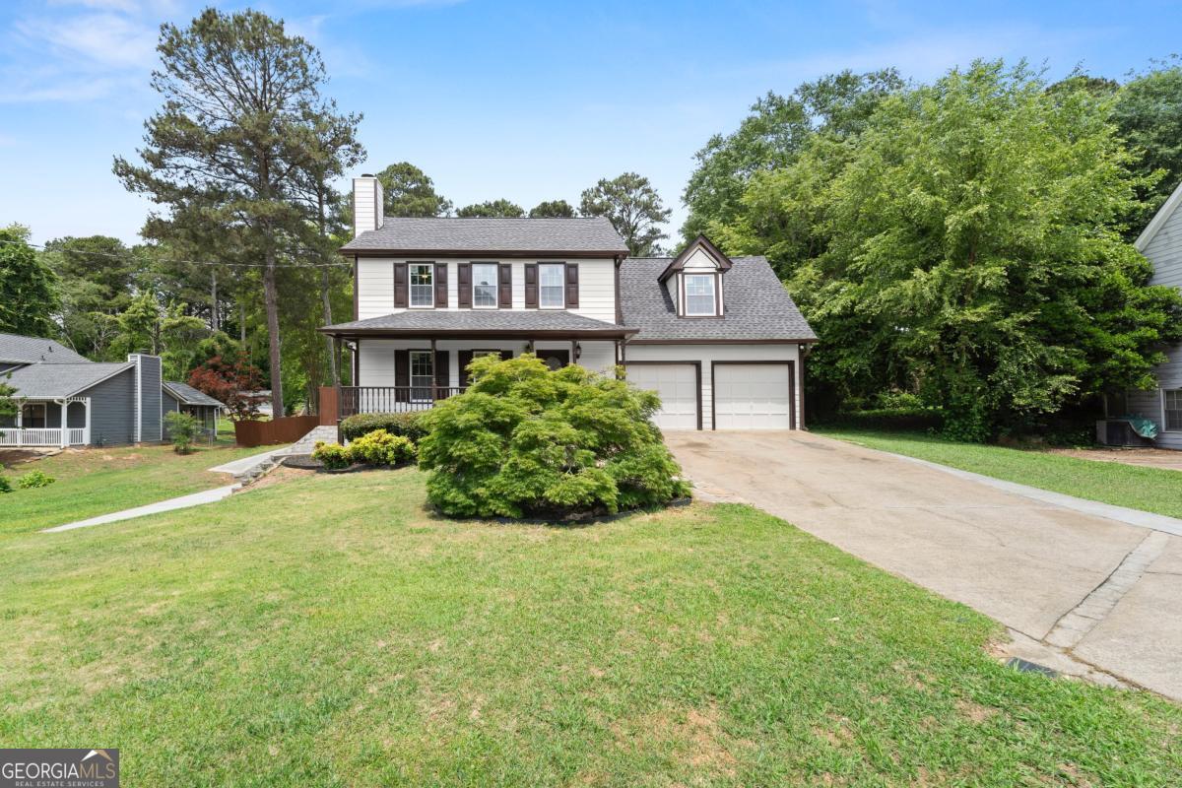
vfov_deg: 81.2
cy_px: 394
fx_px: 460
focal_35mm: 14
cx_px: 591
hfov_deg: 104.3
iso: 320
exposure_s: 1/160
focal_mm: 14
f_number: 6.3
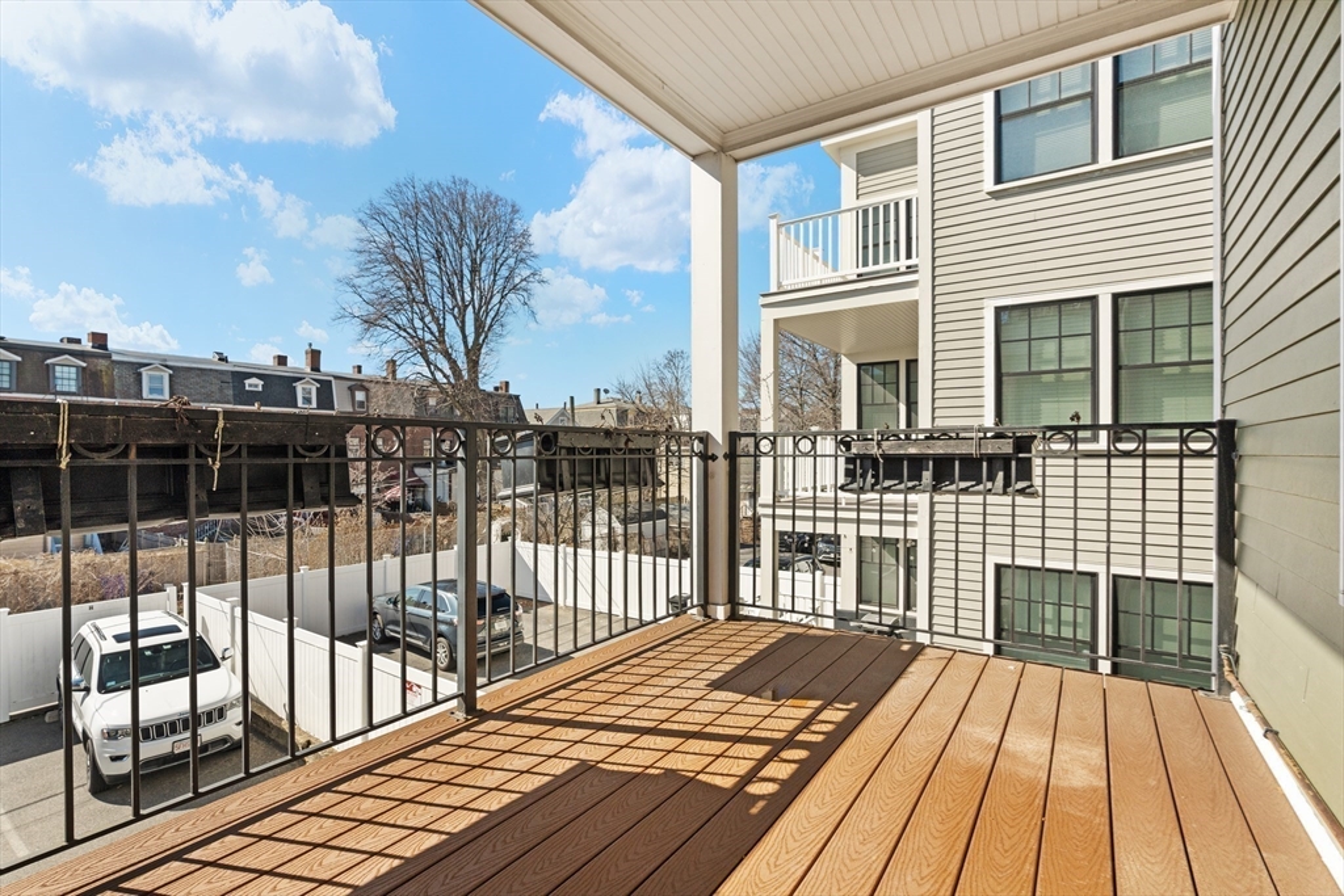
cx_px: 672
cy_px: 448
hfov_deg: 96.7
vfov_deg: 73.8
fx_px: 597
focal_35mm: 16
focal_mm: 16
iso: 320
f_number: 9
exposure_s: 1/250
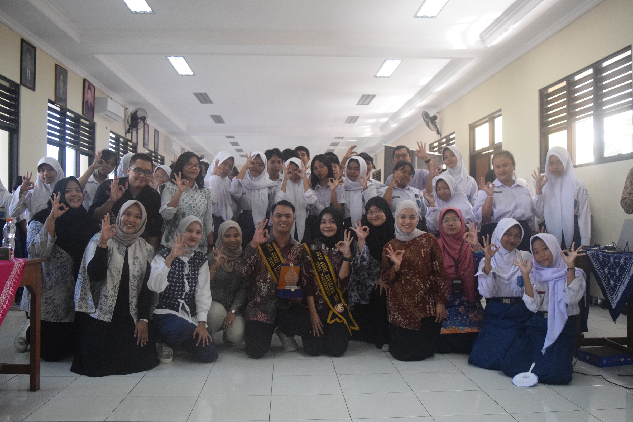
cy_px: 211
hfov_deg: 57.2
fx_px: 580
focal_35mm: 33
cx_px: 316
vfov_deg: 40.0
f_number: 3.8
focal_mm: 22
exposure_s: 1/500
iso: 3200
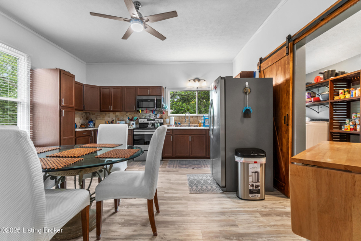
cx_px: 180
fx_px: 150
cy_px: 120
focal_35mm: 15
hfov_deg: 100.4
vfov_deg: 77.4
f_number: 8
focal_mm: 10
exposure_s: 1/6
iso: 400
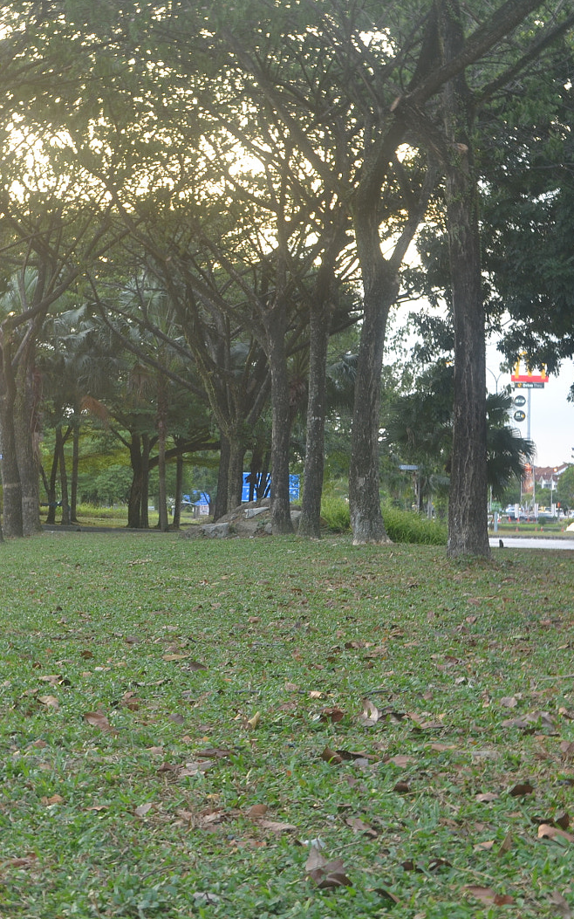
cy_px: 455
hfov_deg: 19.9
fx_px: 1627
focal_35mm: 65
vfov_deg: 31.5
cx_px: 188
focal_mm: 28
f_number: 9
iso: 100
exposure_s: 1/2
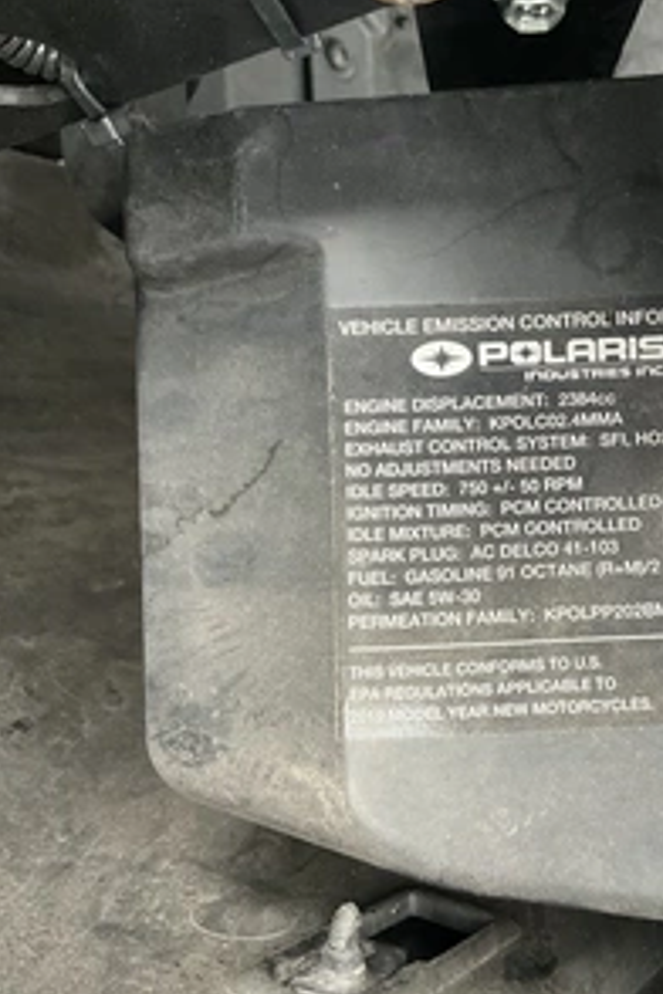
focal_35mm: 41
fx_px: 1133
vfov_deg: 47.4
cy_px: 500
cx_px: 589
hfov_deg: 31.2
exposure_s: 1/60
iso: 200
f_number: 1.8
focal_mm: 3
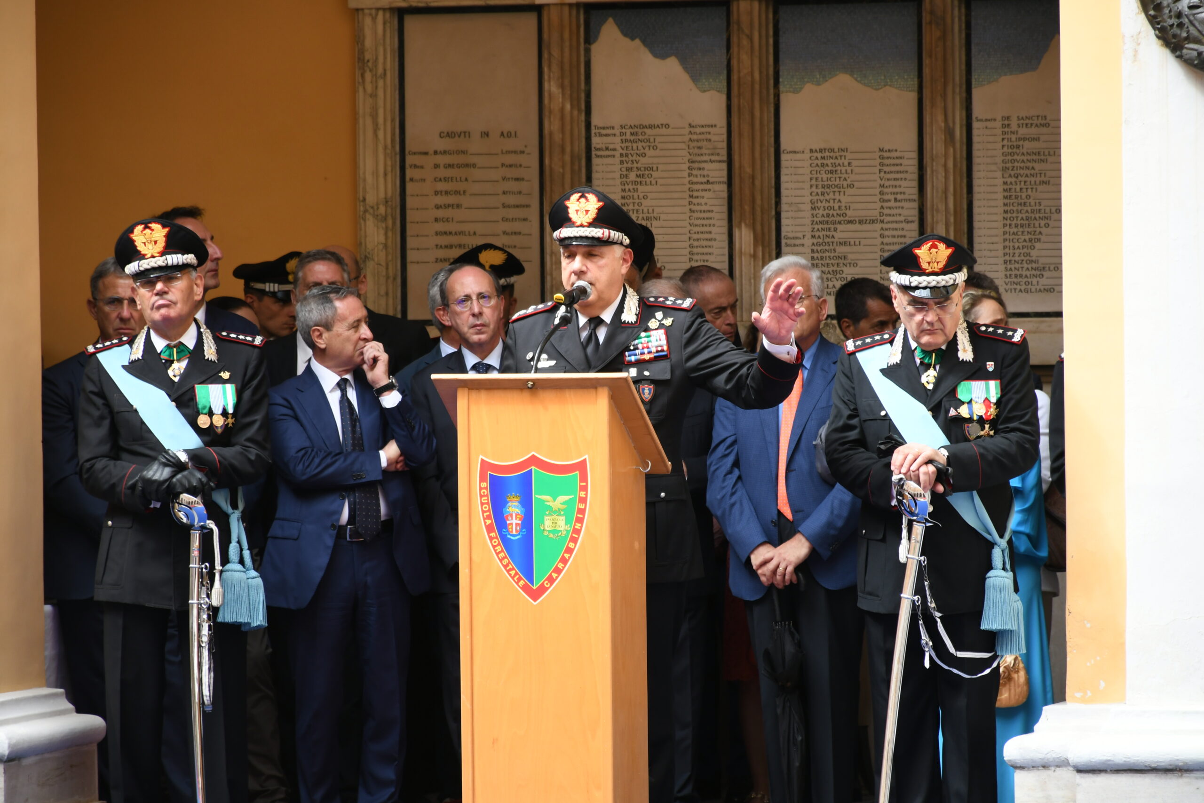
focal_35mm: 210
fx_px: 7023
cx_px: 602
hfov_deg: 9.8
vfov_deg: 6.5
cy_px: 402
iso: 400
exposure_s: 1/250
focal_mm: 140
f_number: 5.6
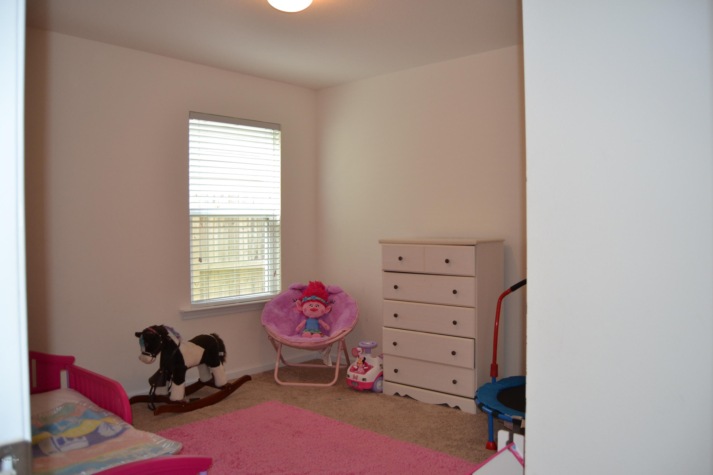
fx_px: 535
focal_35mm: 27
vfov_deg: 47.9
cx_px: 356
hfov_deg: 67.4
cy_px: 238
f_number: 3.5
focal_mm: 18
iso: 450
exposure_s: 1/60
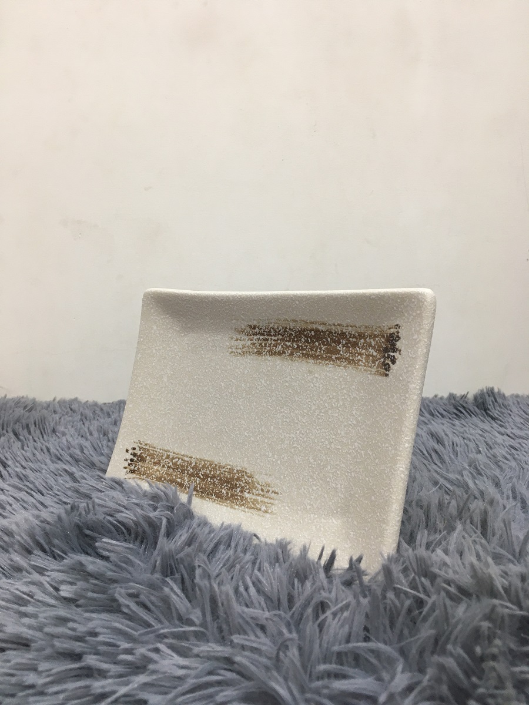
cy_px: 352
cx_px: 264
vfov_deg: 61.7
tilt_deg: -7.8
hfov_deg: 48.2
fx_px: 591
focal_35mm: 29
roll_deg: +0.3
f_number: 2.2
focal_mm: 4.15
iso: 80
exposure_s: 1/33
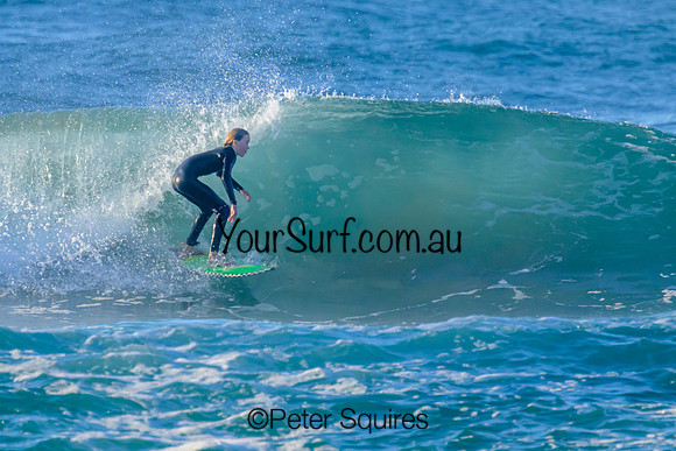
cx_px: 340
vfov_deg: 1.3
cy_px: 163
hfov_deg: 1.9
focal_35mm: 1098
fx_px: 20626
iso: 2500
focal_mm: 800
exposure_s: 1/2000
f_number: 11
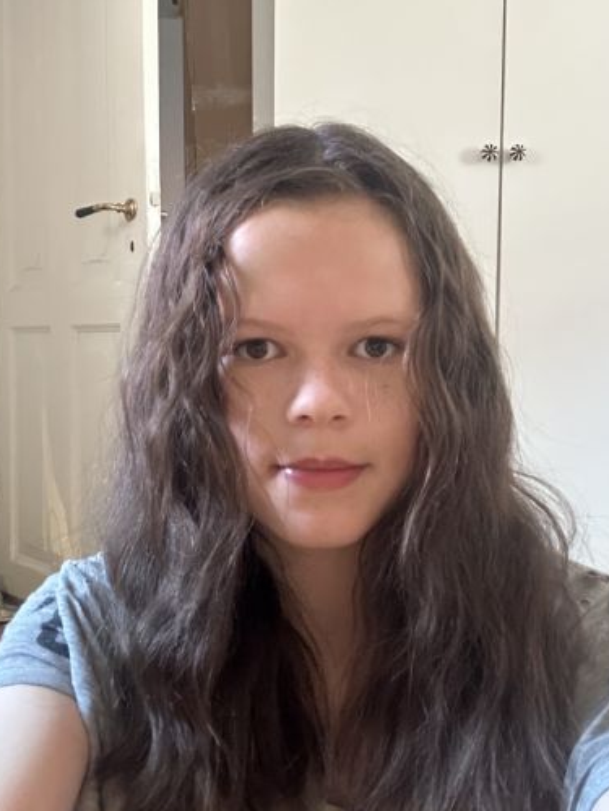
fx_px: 844
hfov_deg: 39.6
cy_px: 376
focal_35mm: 36
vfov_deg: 51.3
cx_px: 291
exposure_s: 1/30
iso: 500
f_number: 1.9
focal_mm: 2.69
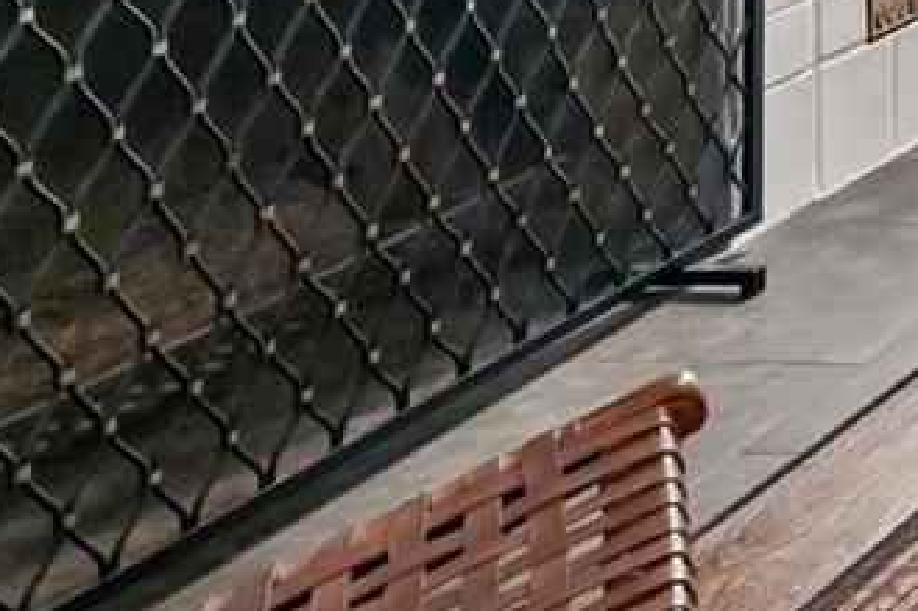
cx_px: 2174
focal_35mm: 68
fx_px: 1733
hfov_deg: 15.5
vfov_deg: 16.1
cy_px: -561
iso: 400
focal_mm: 14
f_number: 10
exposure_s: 1/3.33
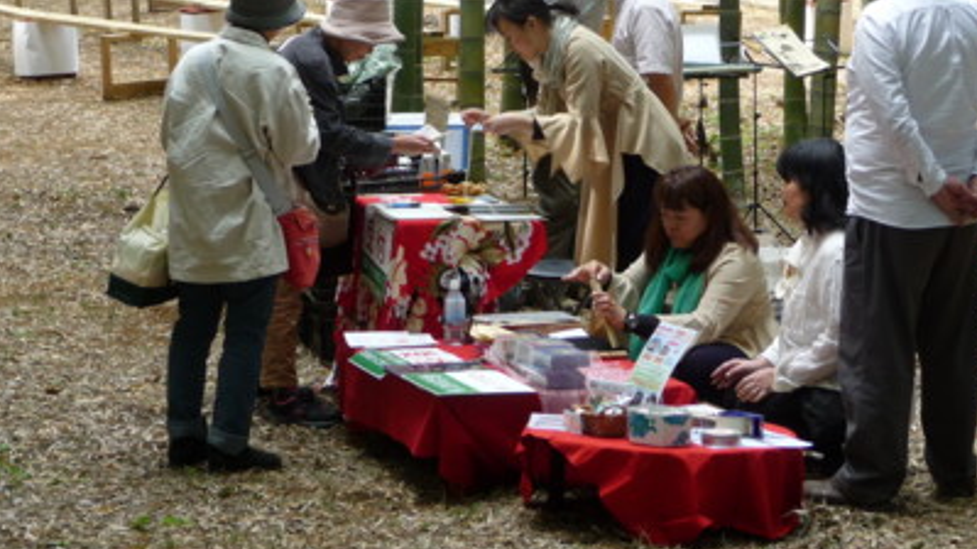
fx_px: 2900
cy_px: 172
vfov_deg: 10.8
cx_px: 544
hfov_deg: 19.1
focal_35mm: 112
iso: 100
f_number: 4.5
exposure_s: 1/50
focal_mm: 11.3
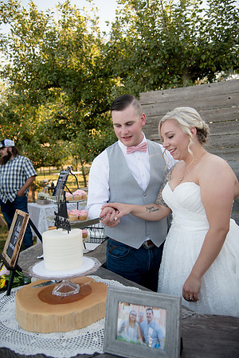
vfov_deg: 50.7
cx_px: 120
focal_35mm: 38
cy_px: 179
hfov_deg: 35.1
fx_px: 378
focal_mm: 38
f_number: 4
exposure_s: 1/400
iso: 400
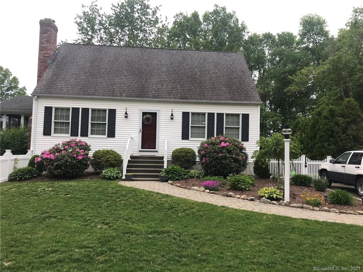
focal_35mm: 28
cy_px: 136
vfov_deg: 49.7
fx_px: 294
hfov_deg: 63.4
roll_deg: -2.0
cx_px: 182
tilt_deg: +2.5
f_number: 1.8
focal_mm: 3.99
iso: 20
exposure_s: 1/232
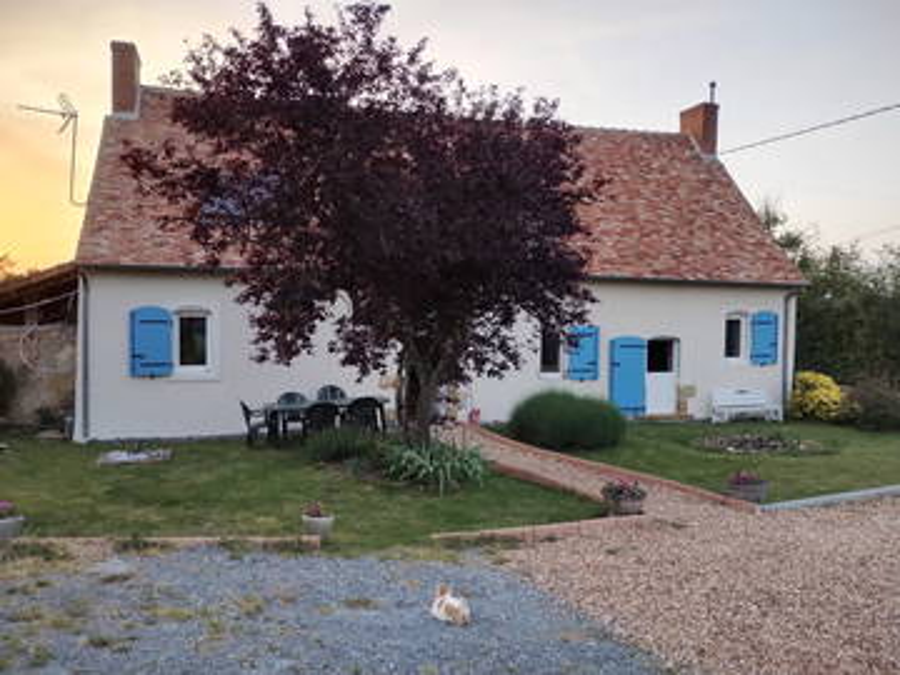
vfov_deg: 49.7
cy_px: 338
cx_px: 450
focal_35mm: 28
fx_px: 728
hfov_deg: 63.4
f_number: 1.8
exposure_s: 1/50
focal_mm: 4.27
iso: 391
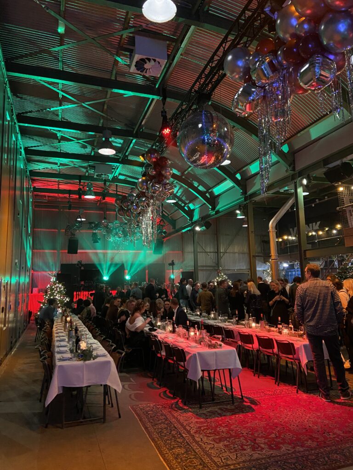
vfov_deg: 67.3
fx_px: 354
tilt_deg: +9.1
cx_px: 176
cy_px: 235
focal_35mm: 26
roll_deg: +0.8
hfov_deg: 53.1
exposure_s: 1/30
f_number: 1.8
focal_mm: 4.25
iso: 800
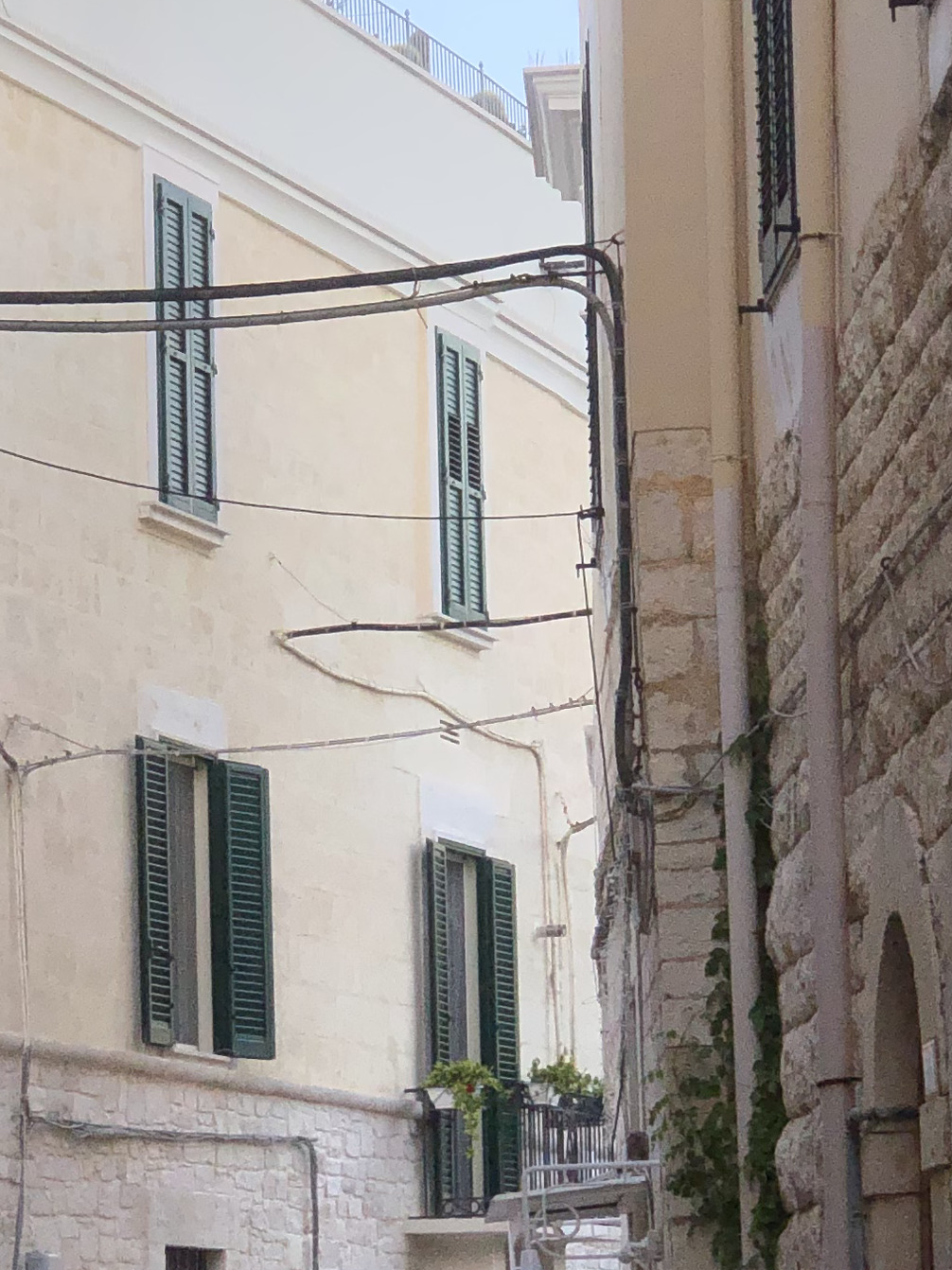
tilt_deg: +3.6
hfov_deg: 9.6
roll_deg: +2.2
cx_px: 307
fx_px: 5685
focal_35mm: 155
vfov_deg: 12.7
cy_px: 1053
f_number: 2.4
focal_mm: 6
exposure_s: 1/496
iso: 16
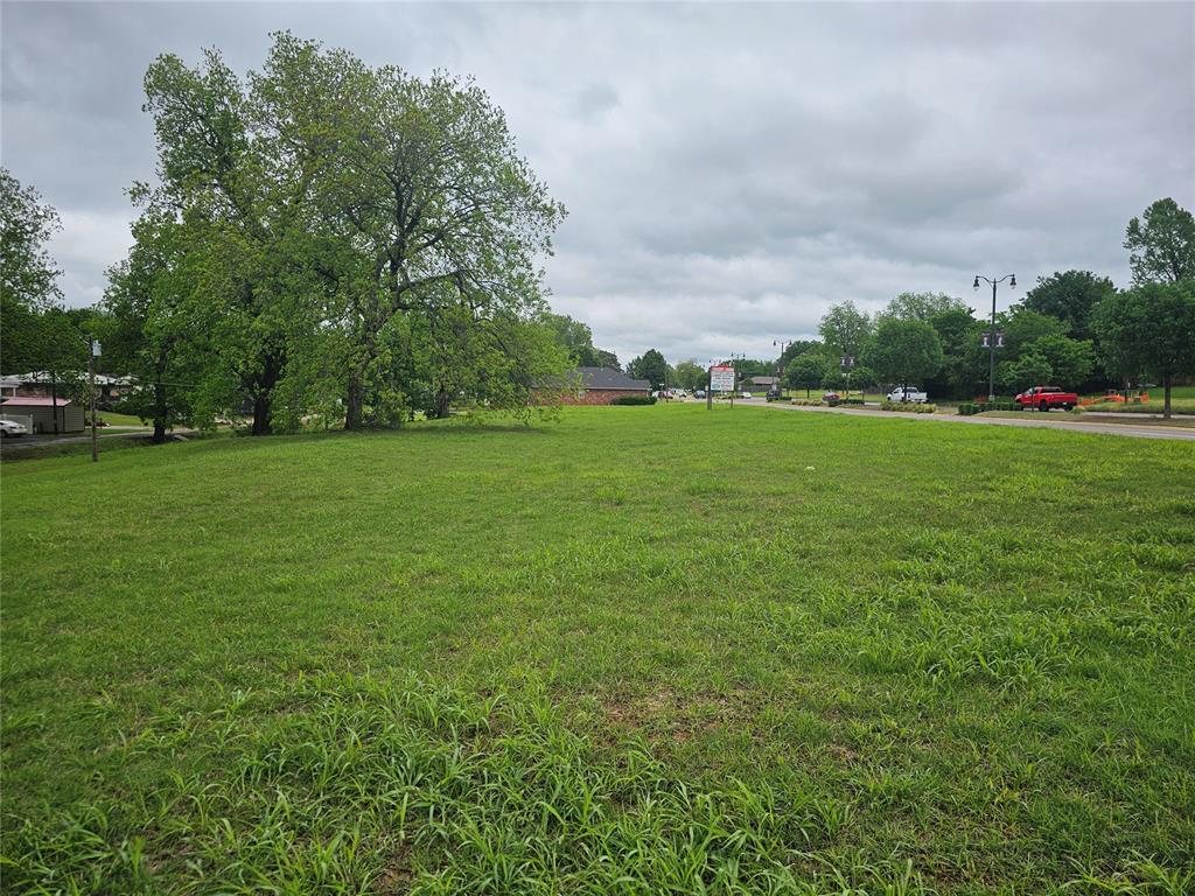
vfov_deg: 58.9
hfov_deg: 73.9
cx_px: 598
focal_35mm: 23
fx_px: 794
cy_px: 448
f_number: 1.7
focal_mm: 6.3
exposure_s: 1/724
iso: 10
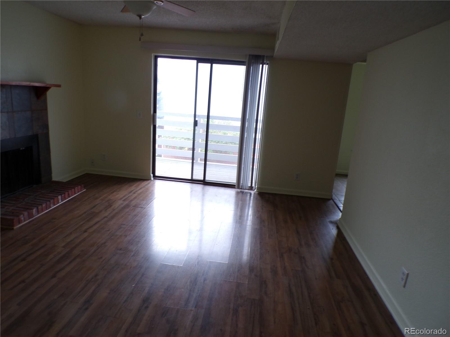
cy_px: 168
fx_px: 312
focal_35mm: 24
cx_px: 225
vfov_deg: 56.8
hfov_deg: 71.6
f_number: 3
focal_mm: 4.3
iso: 100
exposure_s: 1/42
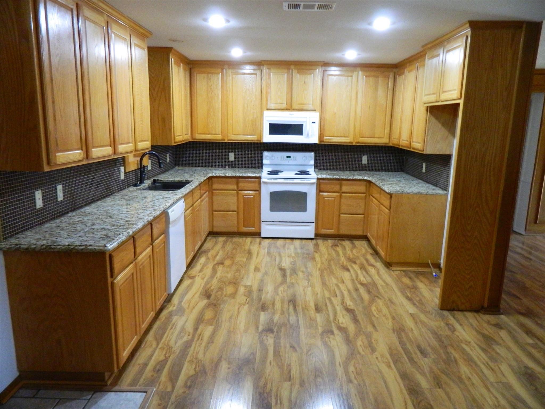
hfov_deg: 69.4
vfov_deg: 54.9
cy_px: 204
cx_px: 272
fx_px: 394
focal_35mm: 25
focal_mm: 4.5
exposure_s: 1/15
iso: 400
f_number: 3.1
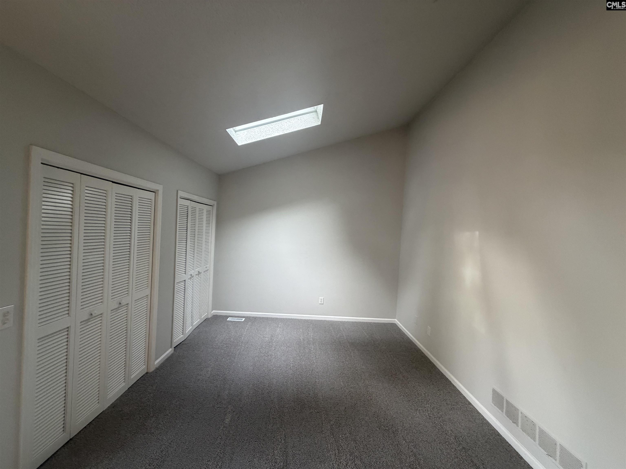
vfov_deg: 85.7
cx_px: 313
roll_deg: -2.6
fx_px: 253
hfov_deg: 102.1
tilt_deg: -1.4
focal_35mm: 14
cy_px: 234
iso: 320
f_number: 2.2
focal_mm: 2.22
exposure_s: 1/60
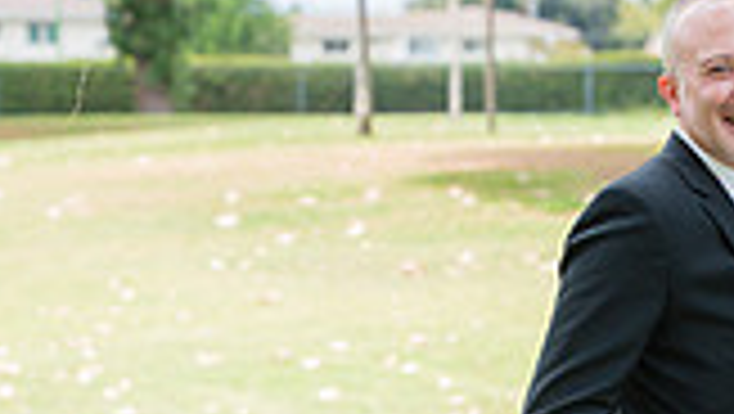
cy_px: 526
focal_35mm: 261
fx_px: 5084
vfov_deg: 4.6
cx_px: 1049
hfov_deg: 8.1
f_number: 4
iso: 500
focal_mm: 70
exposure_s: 1/1600
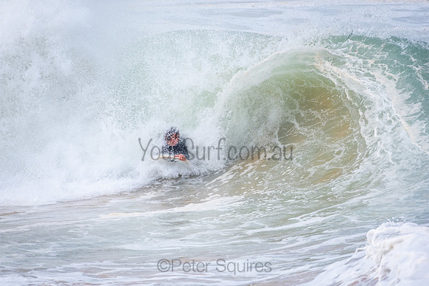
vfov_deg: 1.8
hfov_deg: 2.7
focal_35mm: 750
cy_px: 143
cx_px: 214
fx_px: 8939
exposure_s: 1/1000
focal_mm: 500
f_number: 5.6
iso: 250
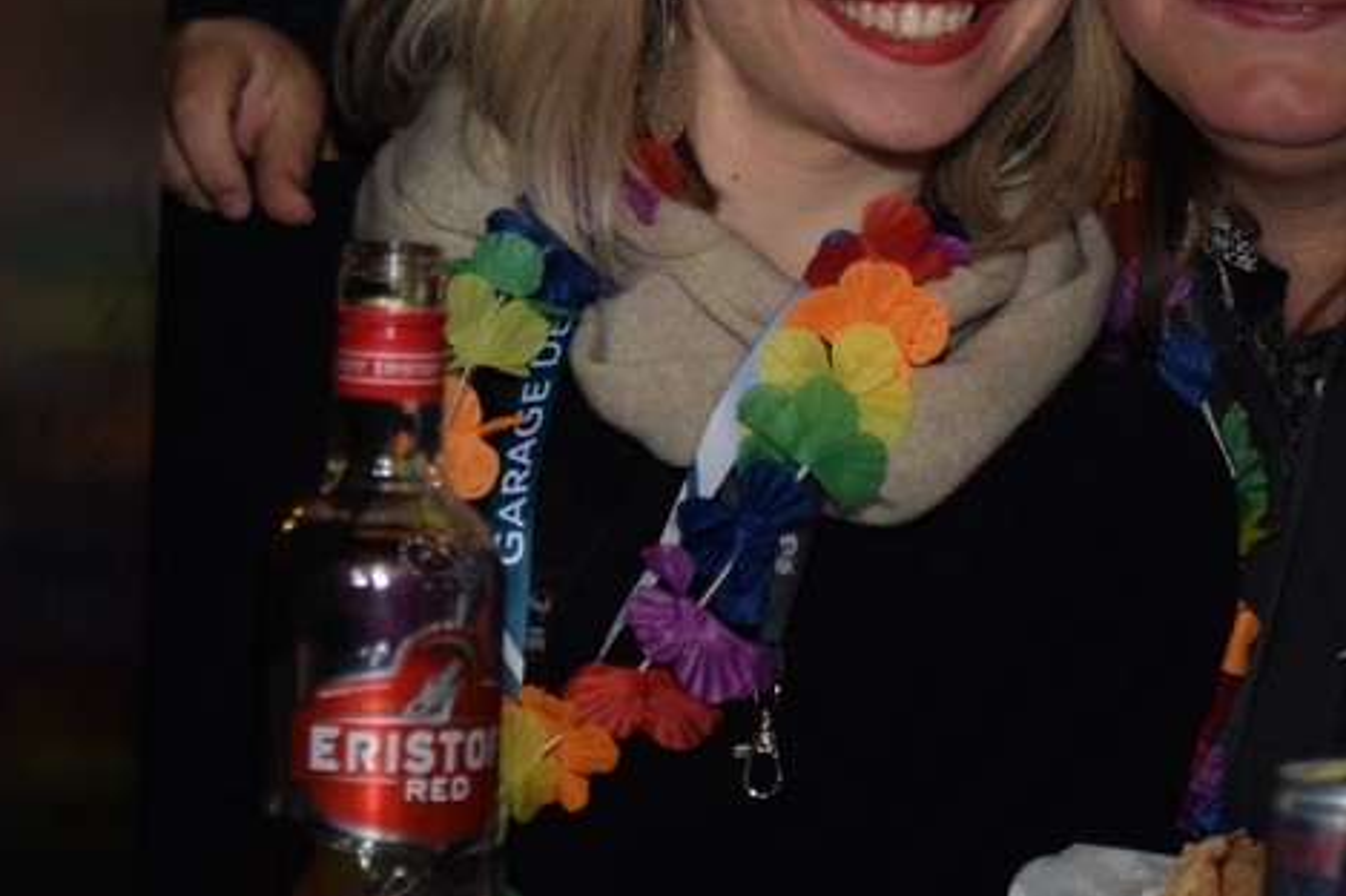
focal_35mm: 220
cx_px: 1147
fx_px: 8220
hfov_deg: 9.3
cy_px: 256
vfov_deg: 6.2
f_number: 5
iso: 1600
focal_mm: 68
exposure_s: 1/40
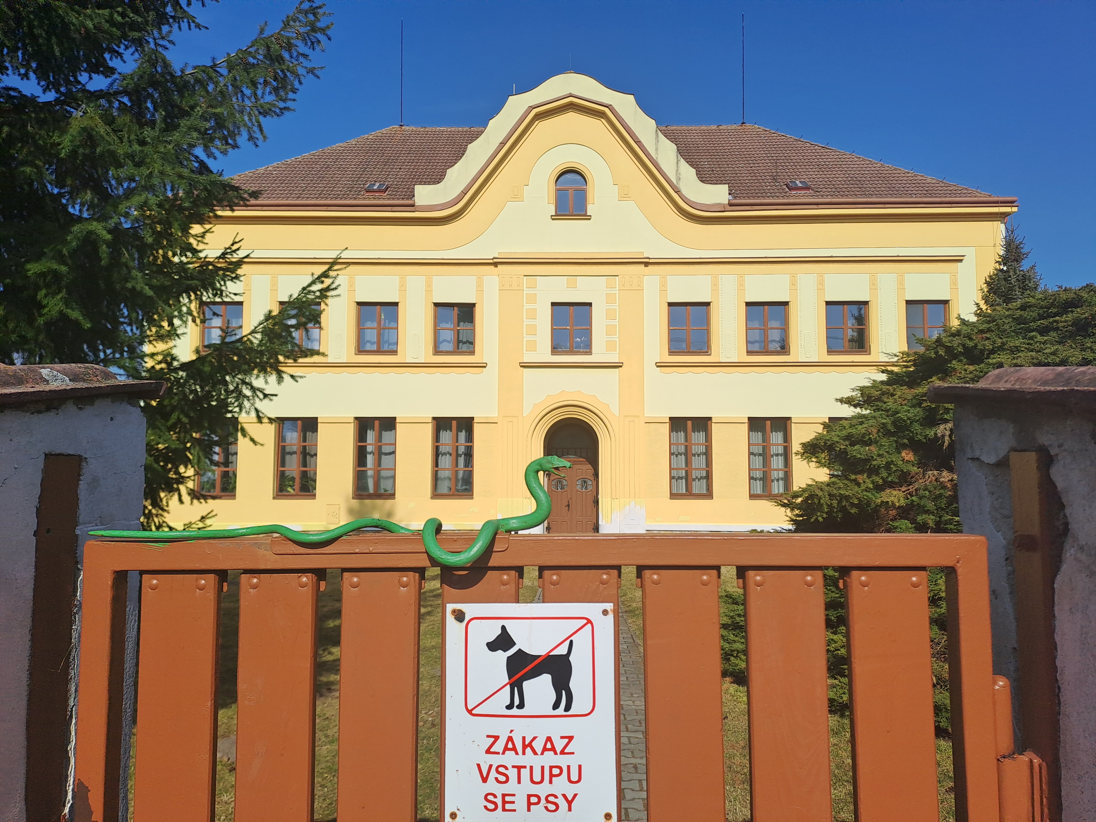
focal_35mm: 25
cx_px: 548
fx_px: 792
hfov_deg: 69.4
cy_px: 411
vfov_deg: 54.9
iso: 32
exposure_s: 1/2857
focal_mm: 4.65
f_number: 1.8
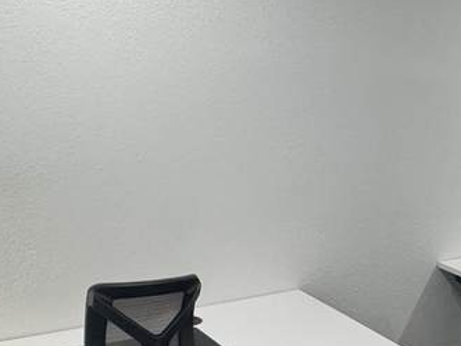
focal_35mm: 54
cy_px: 174
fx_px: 719
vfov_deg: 27.0
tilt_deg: -8.8
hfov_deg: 31.3
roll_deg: -8.1
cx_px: 514
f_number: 2.2
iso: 200
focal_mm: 2.22
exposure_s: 1/120
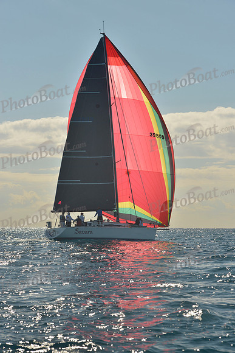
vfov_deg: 21.5
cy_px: 176
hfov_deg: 14.4
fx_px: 930
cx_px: 118
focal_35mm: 95
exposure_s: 1/640
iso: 200
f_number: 9
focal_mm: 95
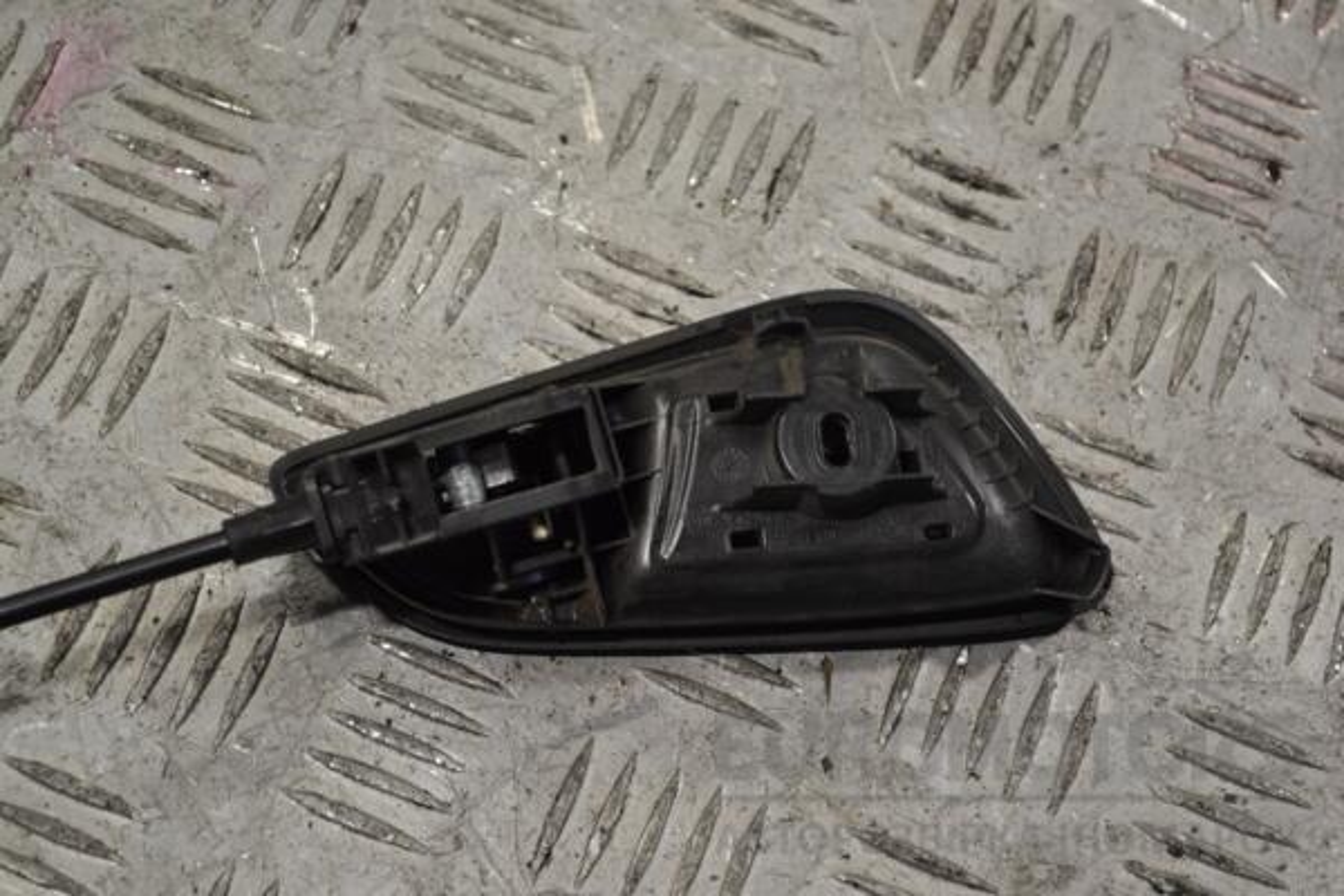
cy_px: 448
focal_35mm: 82
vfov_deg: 16.6
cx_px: 672
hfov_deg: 24.6
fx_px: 3080
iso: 400
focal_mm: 55
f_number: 5.6
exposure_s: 1/100
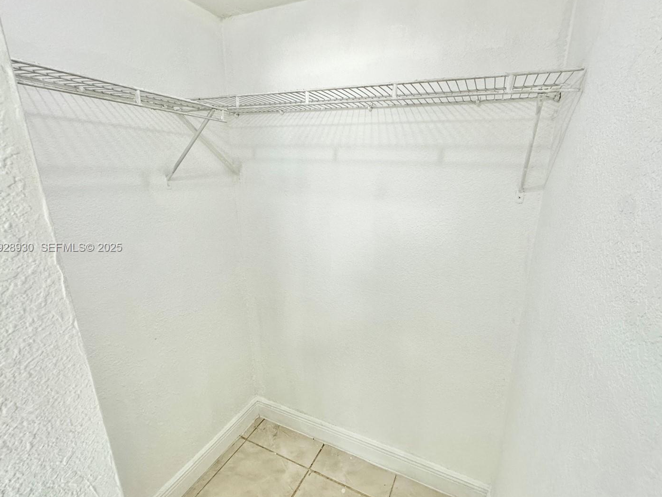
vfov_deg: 78.1
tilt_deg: -15.2
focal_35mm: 16
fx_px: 306
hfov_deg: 94.4
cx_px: 353
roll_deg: -0.6
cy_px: 248
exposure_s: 1/120
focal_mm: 2.22
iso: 160
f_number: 2.2
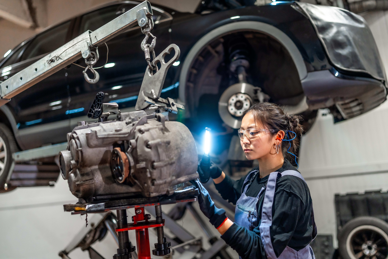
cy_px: 130
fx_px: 377
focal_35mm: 35
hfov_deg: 54.4
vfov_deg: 37.9
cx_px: 194
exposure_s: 1/400
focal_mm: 35
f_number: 1.4
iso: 500
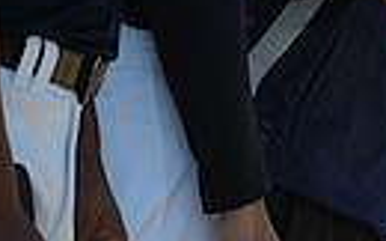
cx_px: 766
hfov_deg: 1.0
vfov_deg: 0.6
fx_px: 21484
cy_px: -231
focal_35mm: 2044
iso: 200
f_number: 4
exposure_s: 1/1000
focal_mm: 300
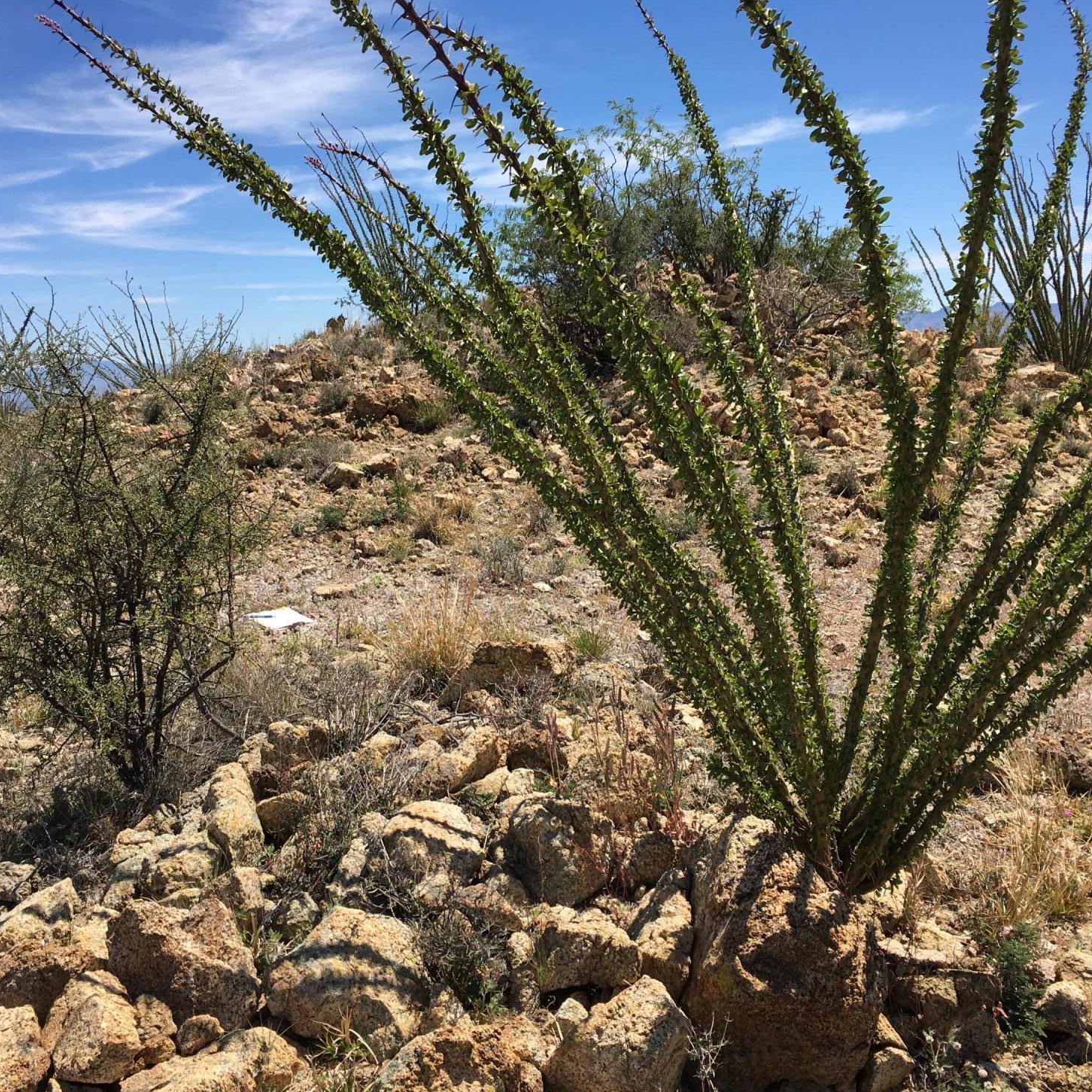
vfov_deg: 47.2
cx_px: 485
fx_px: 1249
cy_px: 552
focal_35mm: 35
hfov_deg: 47.1
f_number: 2.2
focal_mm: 4.15
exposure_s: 1/1748
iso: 25
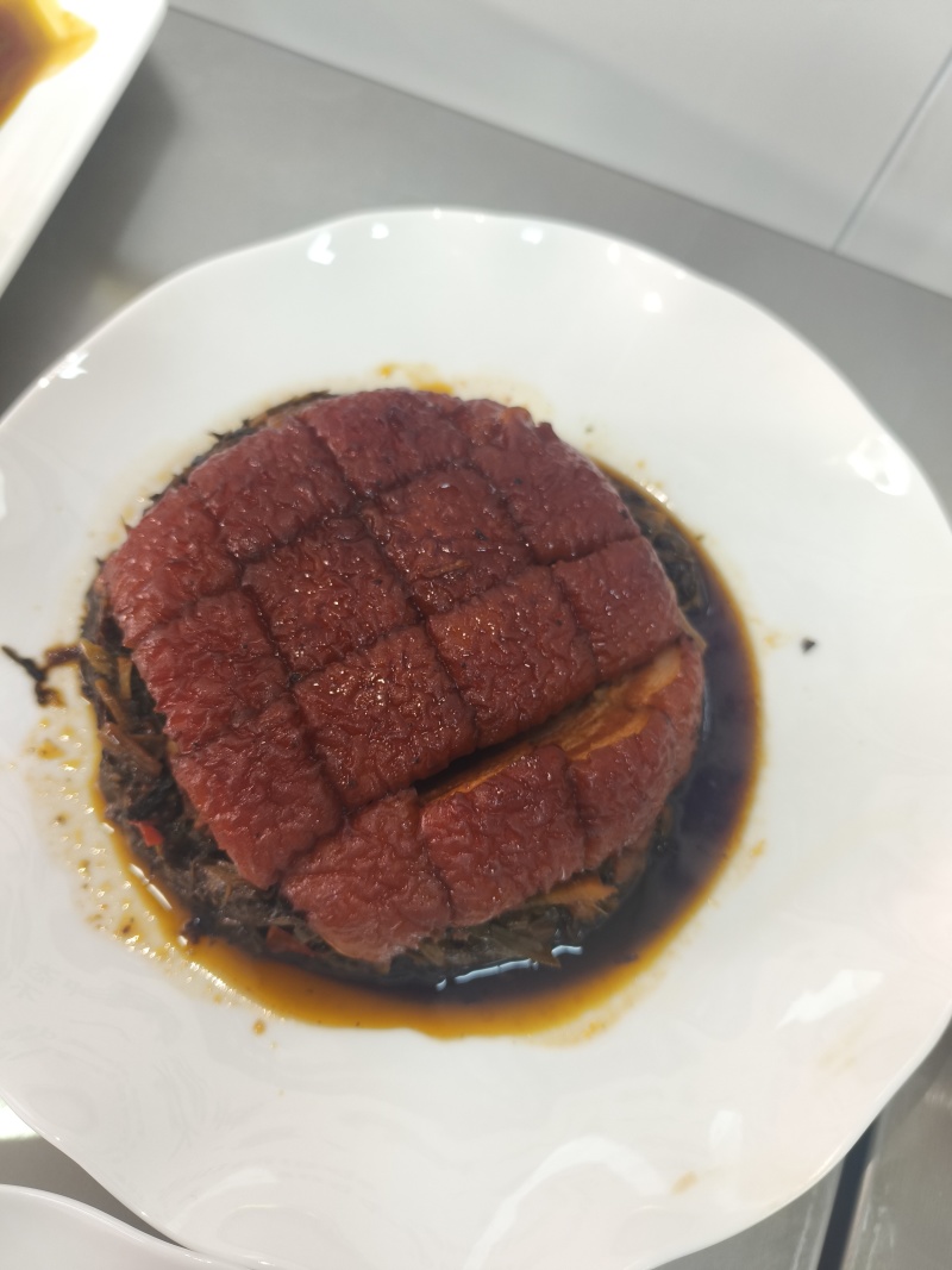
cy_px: 635
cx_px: 476
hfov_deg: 58.9
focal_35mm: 23
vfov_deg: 73.9
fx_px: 844
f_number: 1.6
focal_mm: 5.84
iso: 320
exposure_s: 1/100
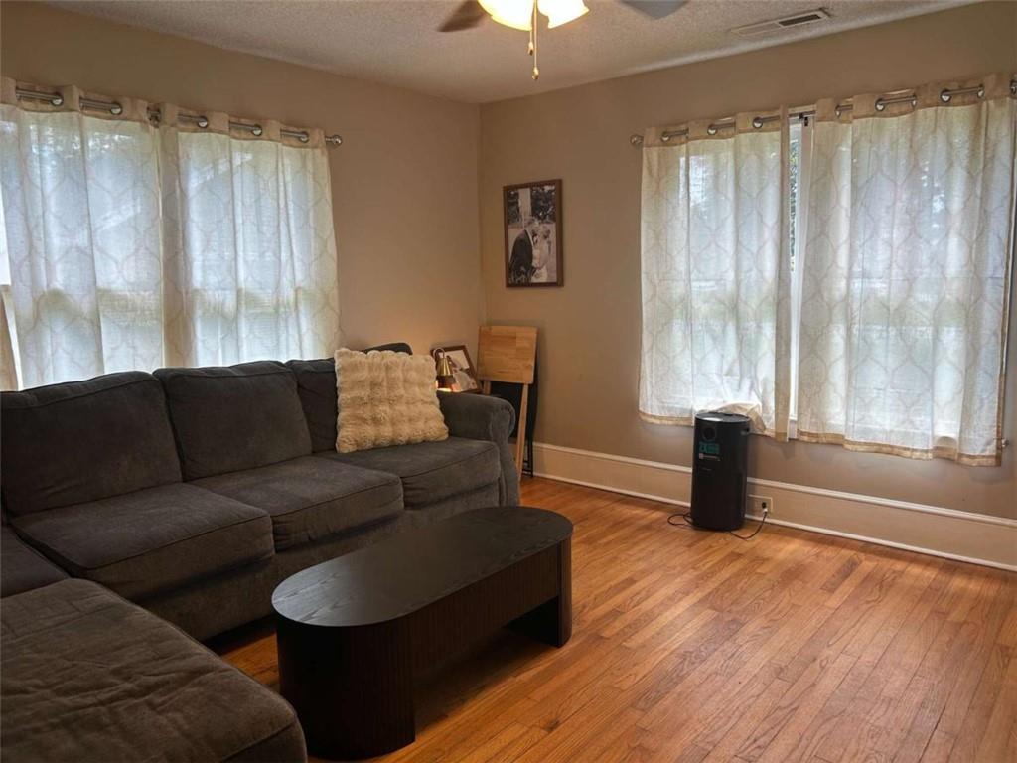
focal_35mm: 26
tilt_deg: -7.8
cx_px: 508
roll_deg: +0.8
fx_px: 764
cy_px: 382
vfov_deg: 53.1
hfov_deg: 67.3
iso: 50
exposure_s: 1/120
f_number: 1.5
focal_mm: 5.7
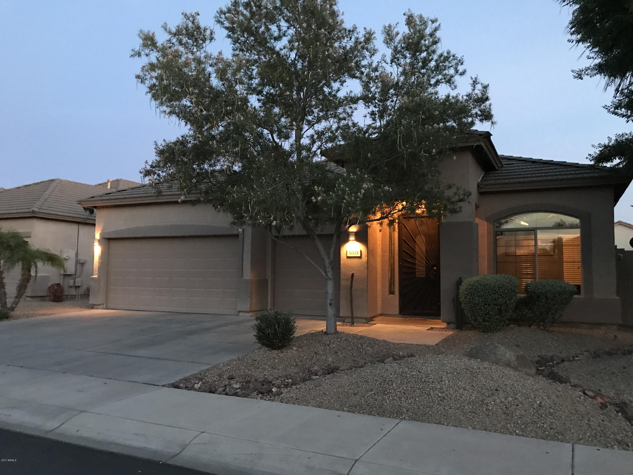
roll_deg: -0.5
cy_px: 238
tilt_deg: +4.9
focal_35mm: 28
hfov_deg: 63.4
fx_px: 512
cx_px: 316
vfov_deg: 49.7
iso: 100
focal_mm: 3.99
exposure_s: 1/5
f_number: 1.8
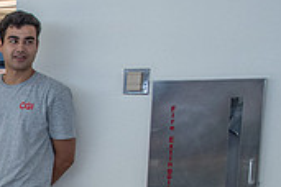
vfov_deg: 10.6
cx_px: -200
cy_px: 266
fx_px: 983
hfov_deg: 14.6
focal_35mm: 126
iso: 800
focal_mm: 22
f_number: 3.2
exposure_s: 1/400
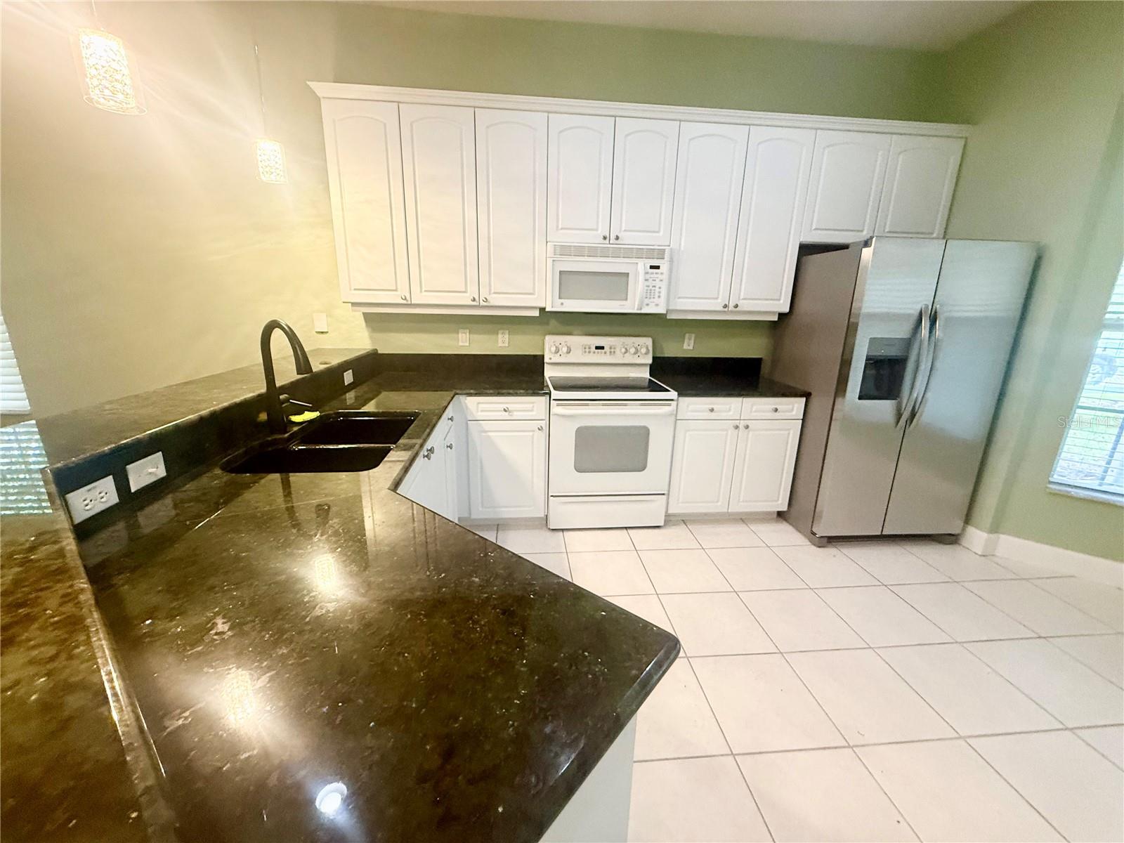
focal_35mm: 14
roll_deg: -1.1
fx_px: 455
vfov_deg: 85.7
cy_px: 422
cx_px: 562
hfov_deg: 102.1
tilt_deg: -15.3
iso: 400
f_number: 2.2
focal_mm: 2.22
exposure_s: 1/60
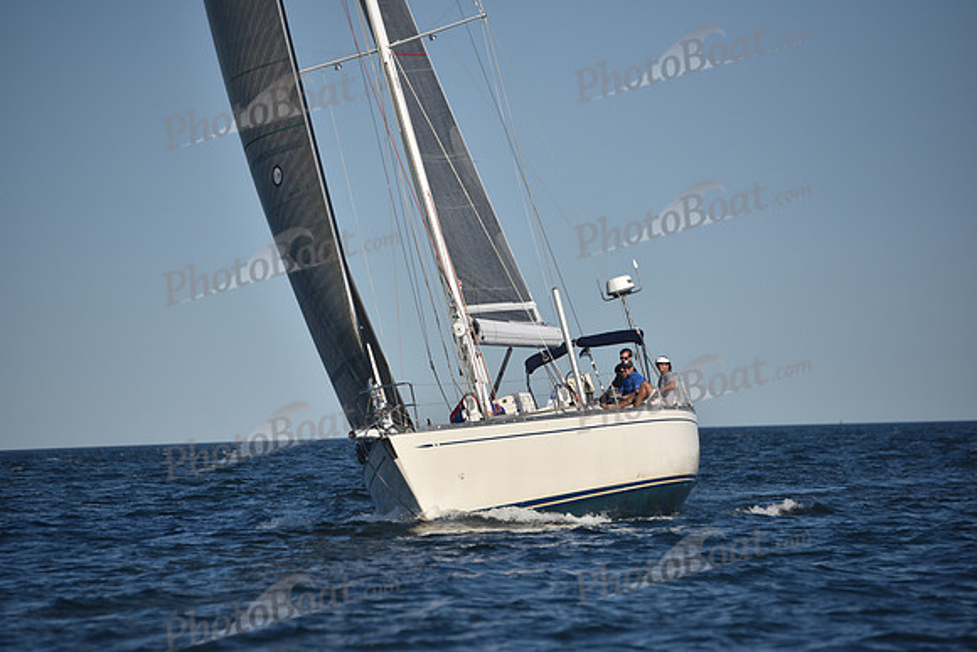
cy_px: 326
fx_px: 5429
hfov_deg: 10.3
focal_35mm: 200
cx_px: 488
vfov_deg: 6.9
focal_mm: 200
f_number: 4
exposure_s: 1/2500
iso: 250
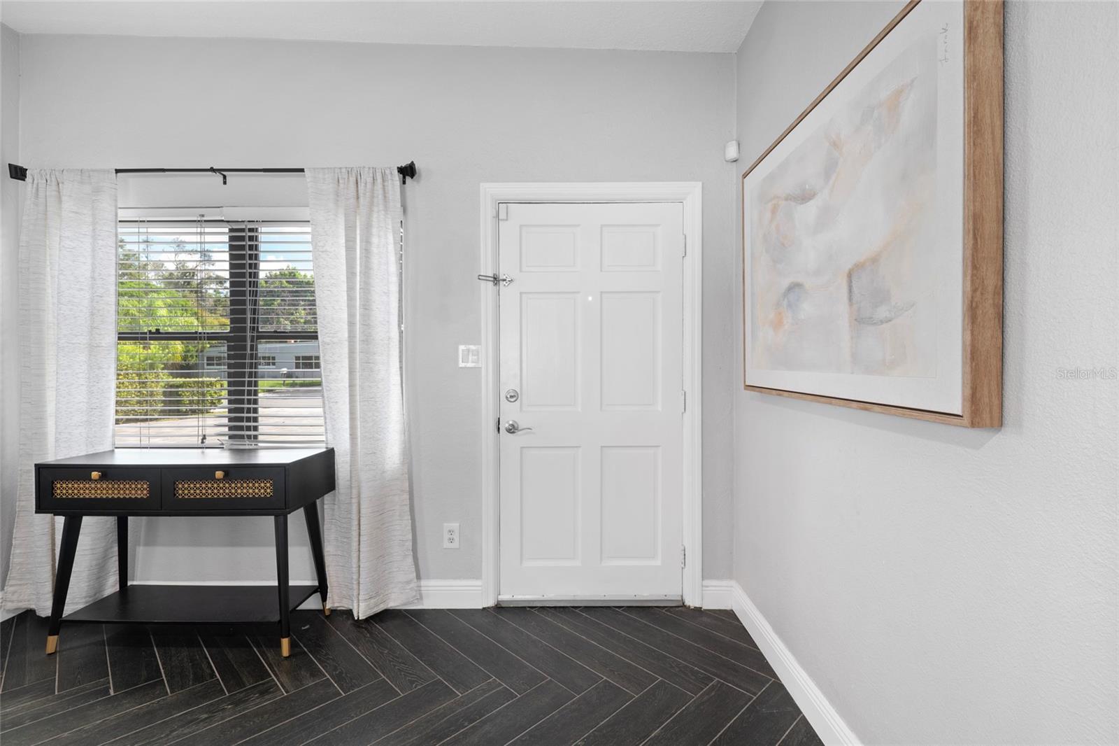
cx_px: 560
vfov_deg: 77.3
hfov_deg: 100.4
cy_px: 373
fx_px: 466
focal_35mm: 15
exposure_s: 2.5
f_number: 7.1
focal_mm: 10
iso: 100
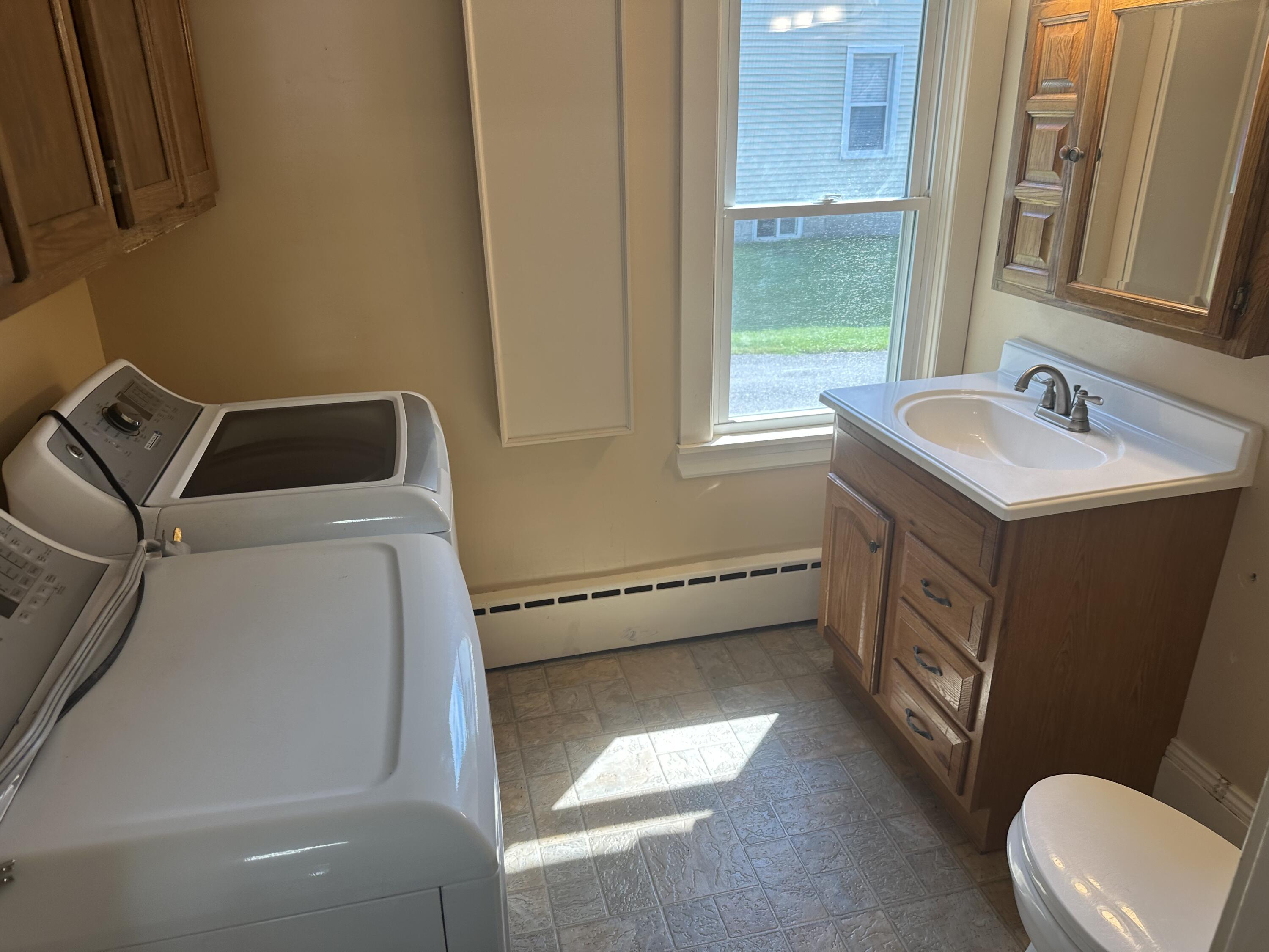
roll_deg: +1.6
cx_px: 634
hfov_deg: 71.6
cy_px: 476
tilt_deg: -21.6
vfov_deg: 56.8
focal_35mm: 24
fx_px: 880
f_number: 1.78
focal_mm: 6.86
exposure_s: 1/153
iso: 64
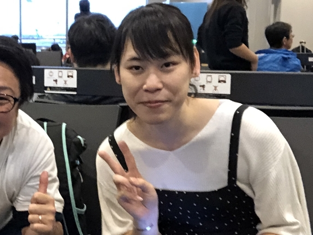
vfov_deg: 22.0
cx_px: 52
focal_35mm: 67
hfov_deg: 28.2
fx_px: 606
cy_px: 124
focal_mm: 2.87
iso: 640
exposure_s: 1/17
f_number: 2.2
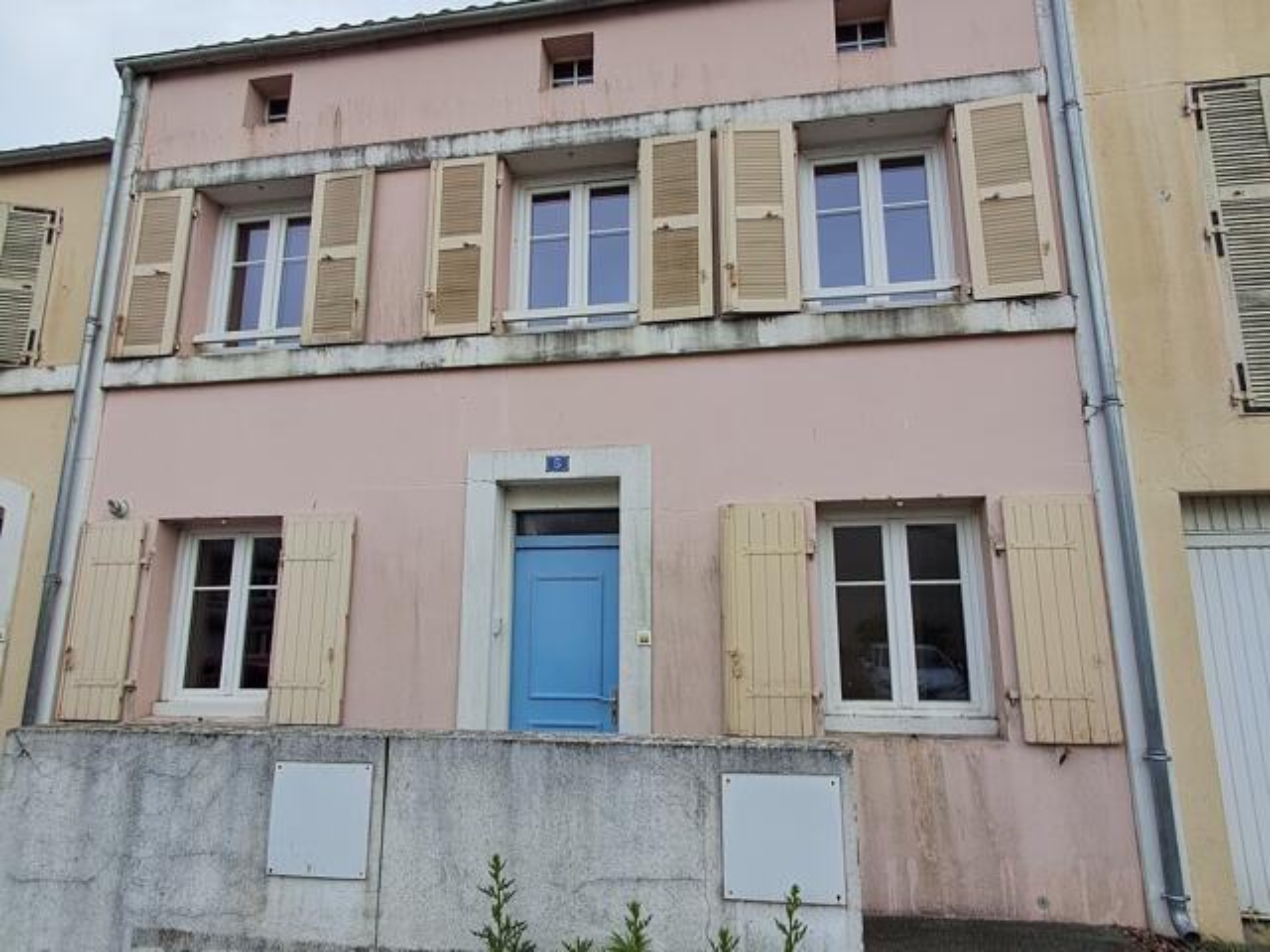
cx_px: 635
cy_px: 476
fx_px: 587
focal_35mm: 16
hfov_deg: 94.5
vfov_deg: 78.1
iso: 40
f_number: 2.2
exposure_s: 1/881
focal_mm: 1.64
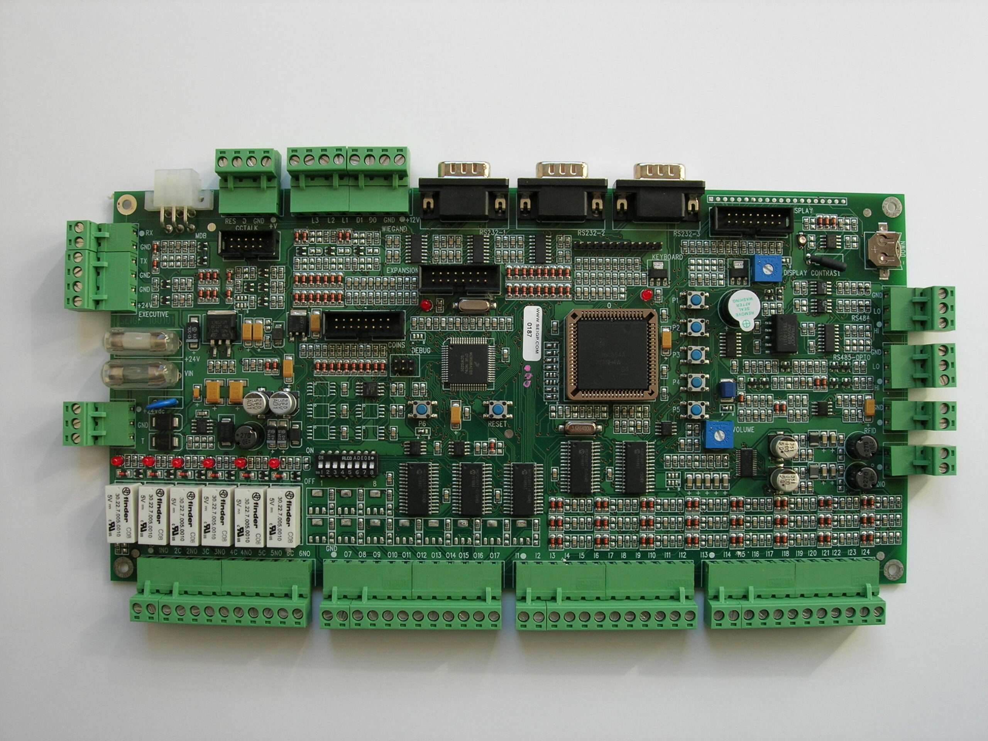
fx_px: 1085
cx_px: 494
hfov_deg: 49.0
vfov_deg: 37.7
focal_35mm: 38
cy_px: 370
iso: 64
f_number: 4.8
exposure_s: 1/71.1
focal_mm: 7.8
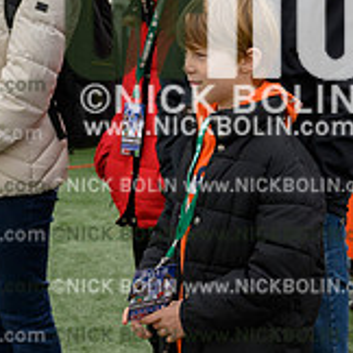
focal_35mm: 134
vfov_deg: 12.9
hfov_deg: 13.0
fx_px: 1546
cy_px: 34
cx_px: 218
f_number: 4
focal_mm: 44
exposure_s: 1/320
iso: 125
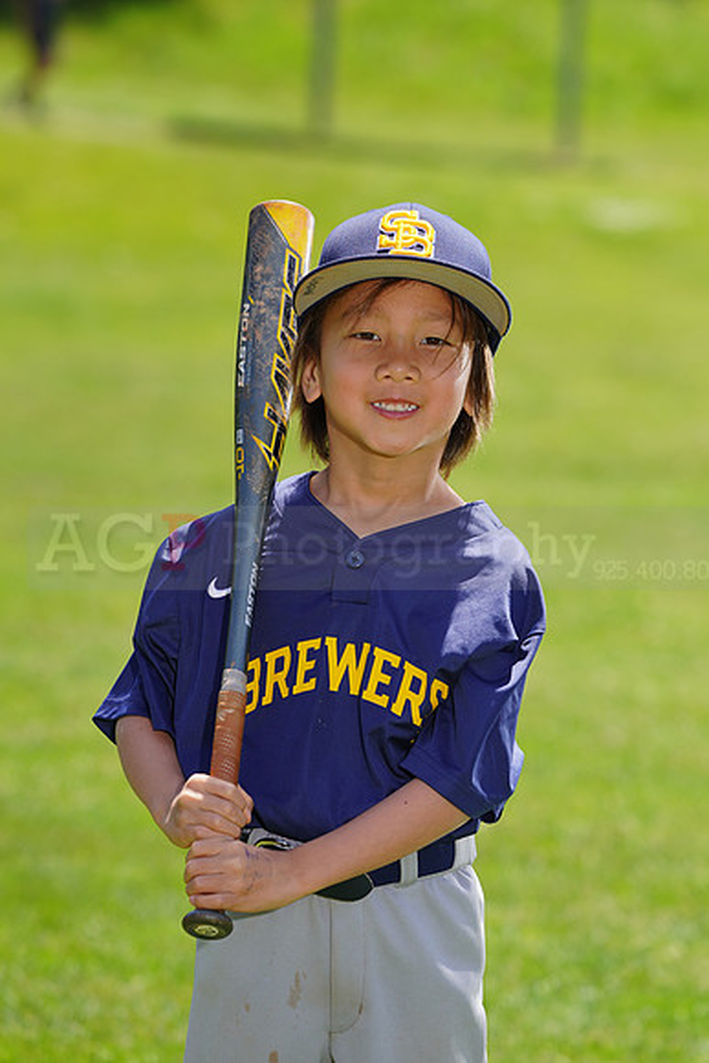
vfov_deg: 9.1
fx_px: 6672
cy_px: 532
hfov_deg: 6.1
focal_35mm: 226
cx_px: 354
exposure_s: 1/250
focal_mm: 226
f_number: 7.1
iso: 100
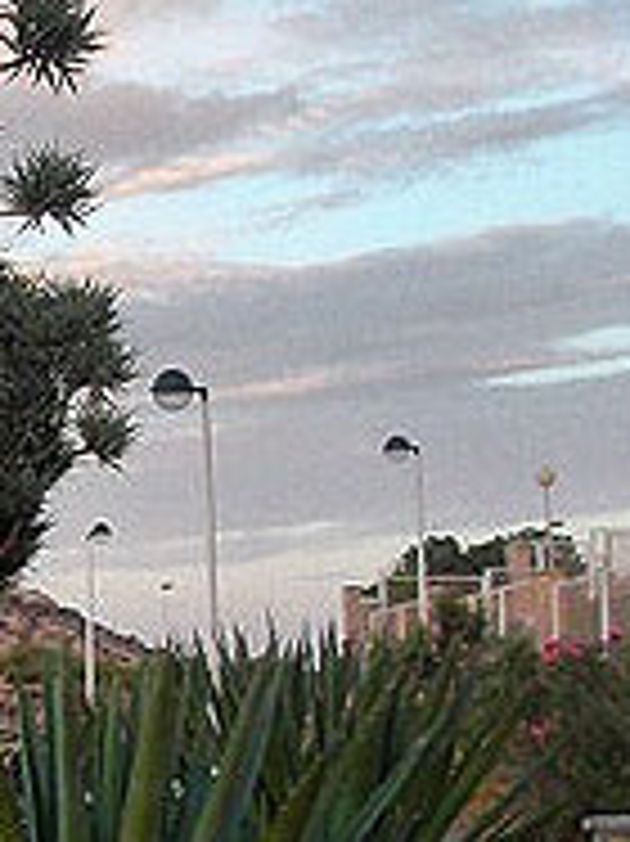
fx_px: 2502
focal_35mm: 103
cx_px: -58
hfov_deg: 14.0
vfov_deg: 19.1
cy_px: 509
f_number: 2.7
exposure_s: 1/99.1
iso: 100
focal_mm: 5.6
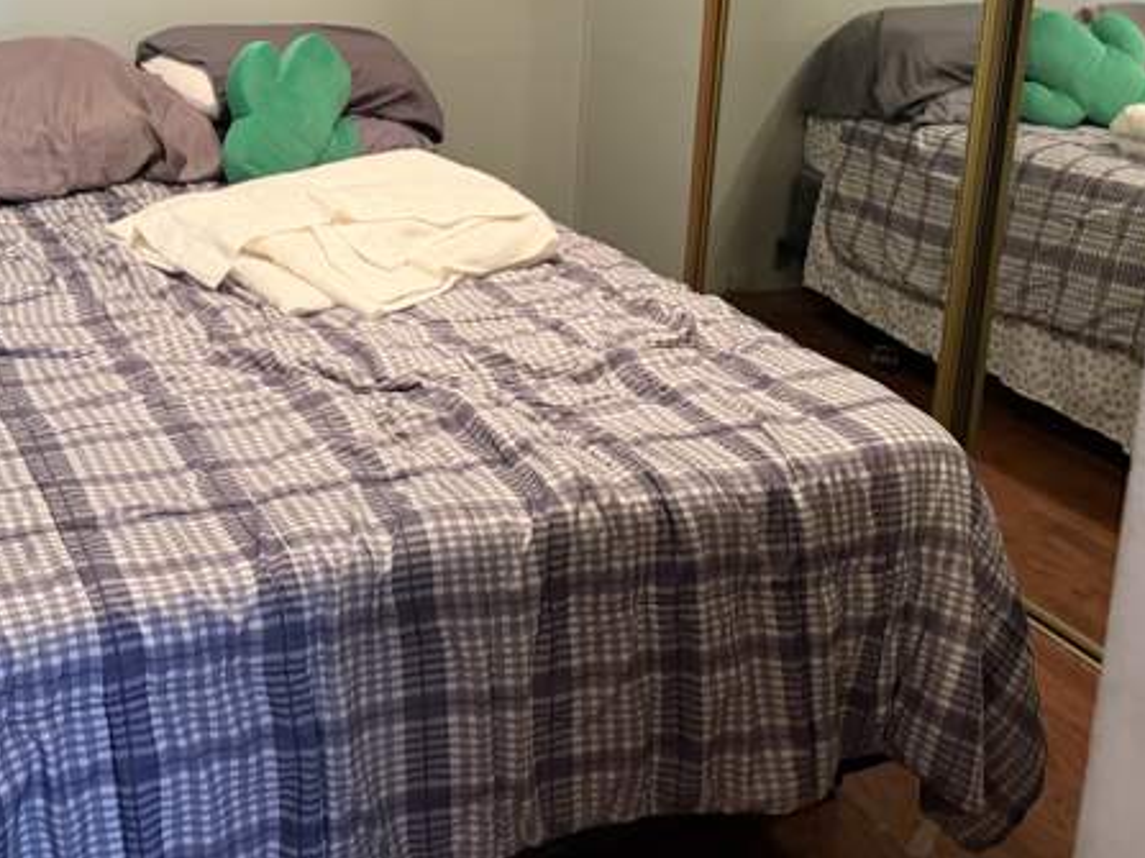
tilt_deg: -12.2
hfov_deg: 42.7
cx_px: 310
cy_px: 92
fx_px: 1422
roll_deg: -1.2
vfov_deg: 32.0
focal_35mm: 43
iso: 800
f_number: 1.78
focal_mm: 6.76
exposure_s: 1/60
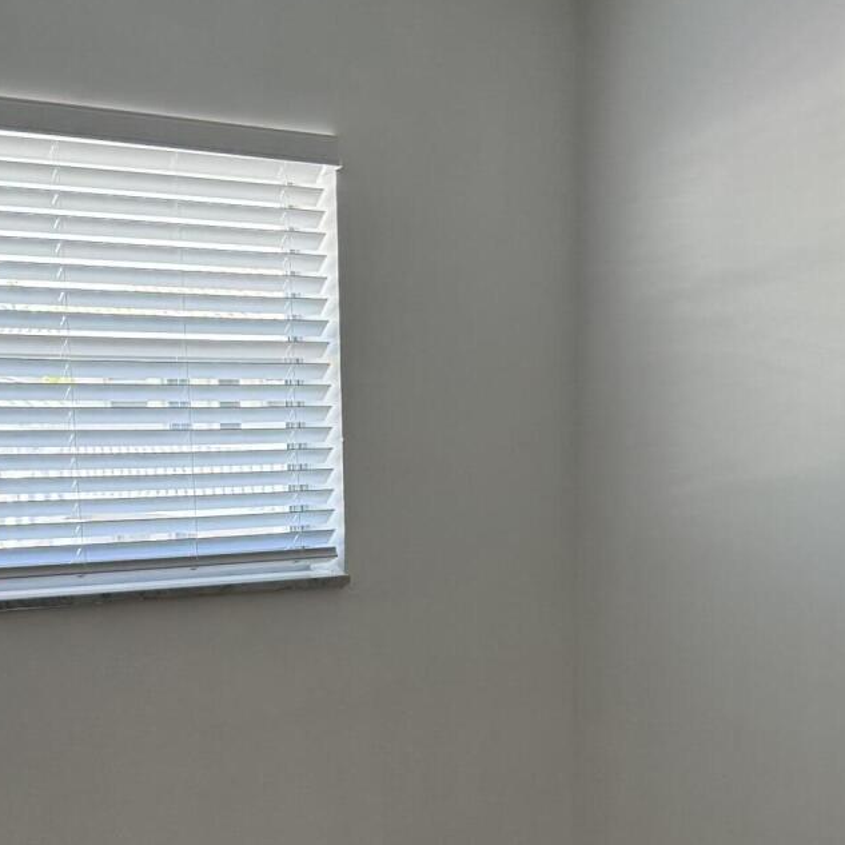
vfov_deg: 24.6
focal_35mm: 67
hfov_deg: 25.6
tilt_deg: -12.1
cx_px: 538
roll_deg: -1.6
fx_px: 1850
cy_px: 826
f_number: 1.78
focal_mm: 6.76
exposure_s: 1/170
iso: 200
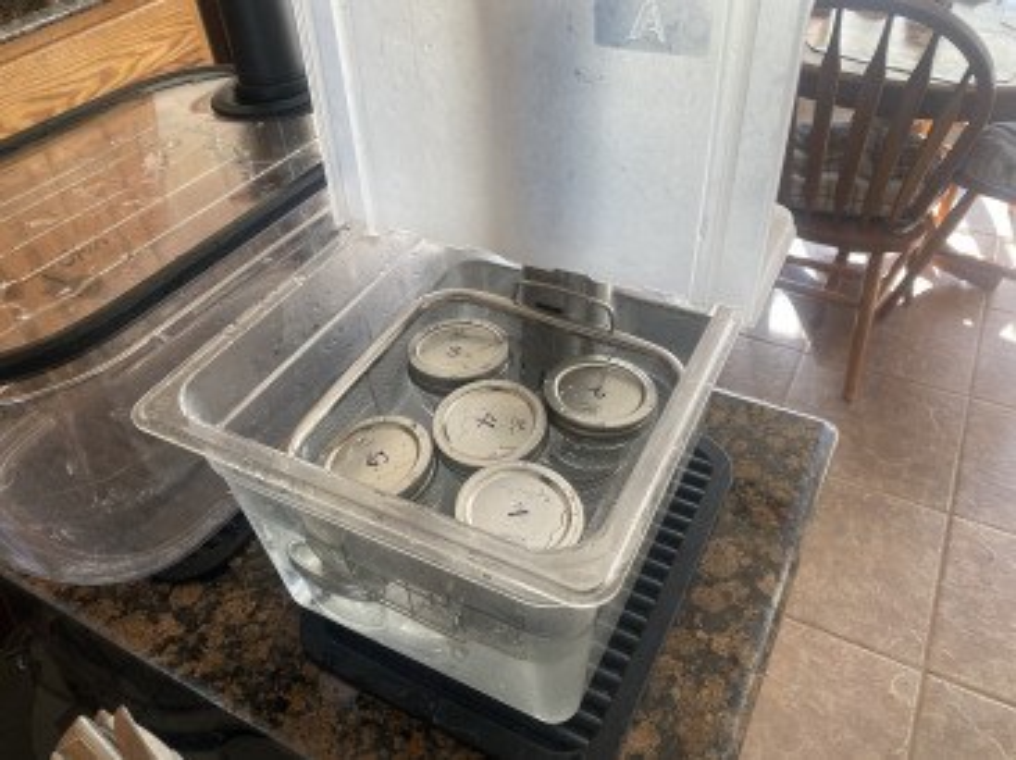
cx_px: 508
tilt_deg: -44.6
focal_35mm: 26
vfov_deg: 53.0
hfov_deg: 67.3
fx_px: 763
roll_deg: +4.9
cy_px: 380
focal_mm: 4.25
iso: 125
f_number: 1.8
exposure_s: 1/121
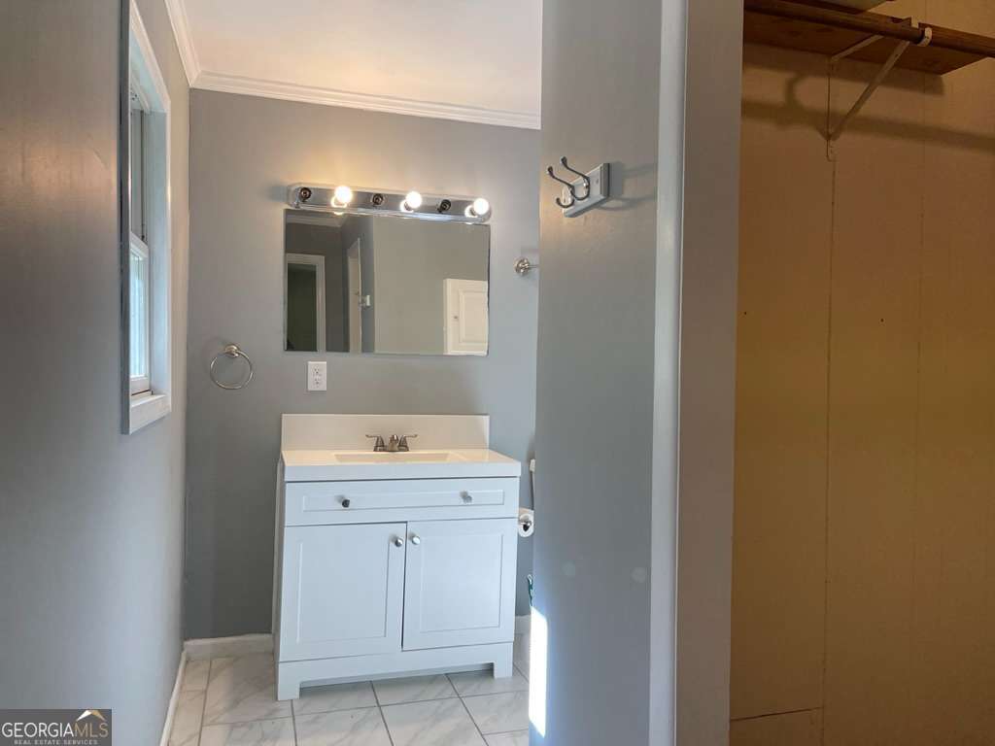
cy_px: 373
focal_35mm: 25
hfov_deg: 69.4
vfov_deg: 54.9
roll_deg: -0.9
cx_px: 498
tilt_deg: -2.5
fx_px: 719
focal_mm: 5.1
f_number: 1.6
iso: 50
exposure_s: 1/120
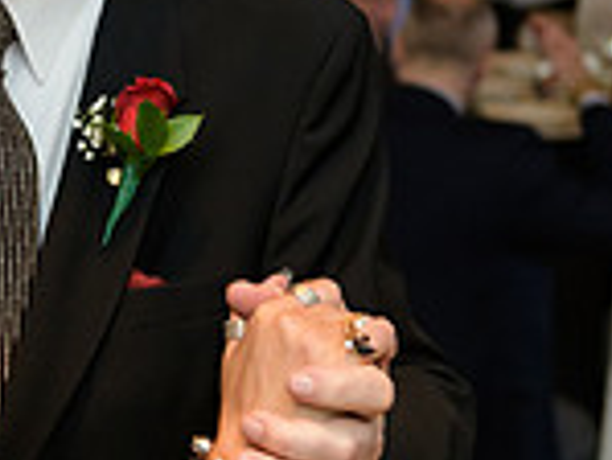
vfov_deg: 11.0
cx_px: 123
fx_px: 2389
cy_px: 76
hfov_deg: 14.5
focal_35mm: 135
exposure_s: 1/125
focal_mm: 36
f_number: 2.8
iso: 1000
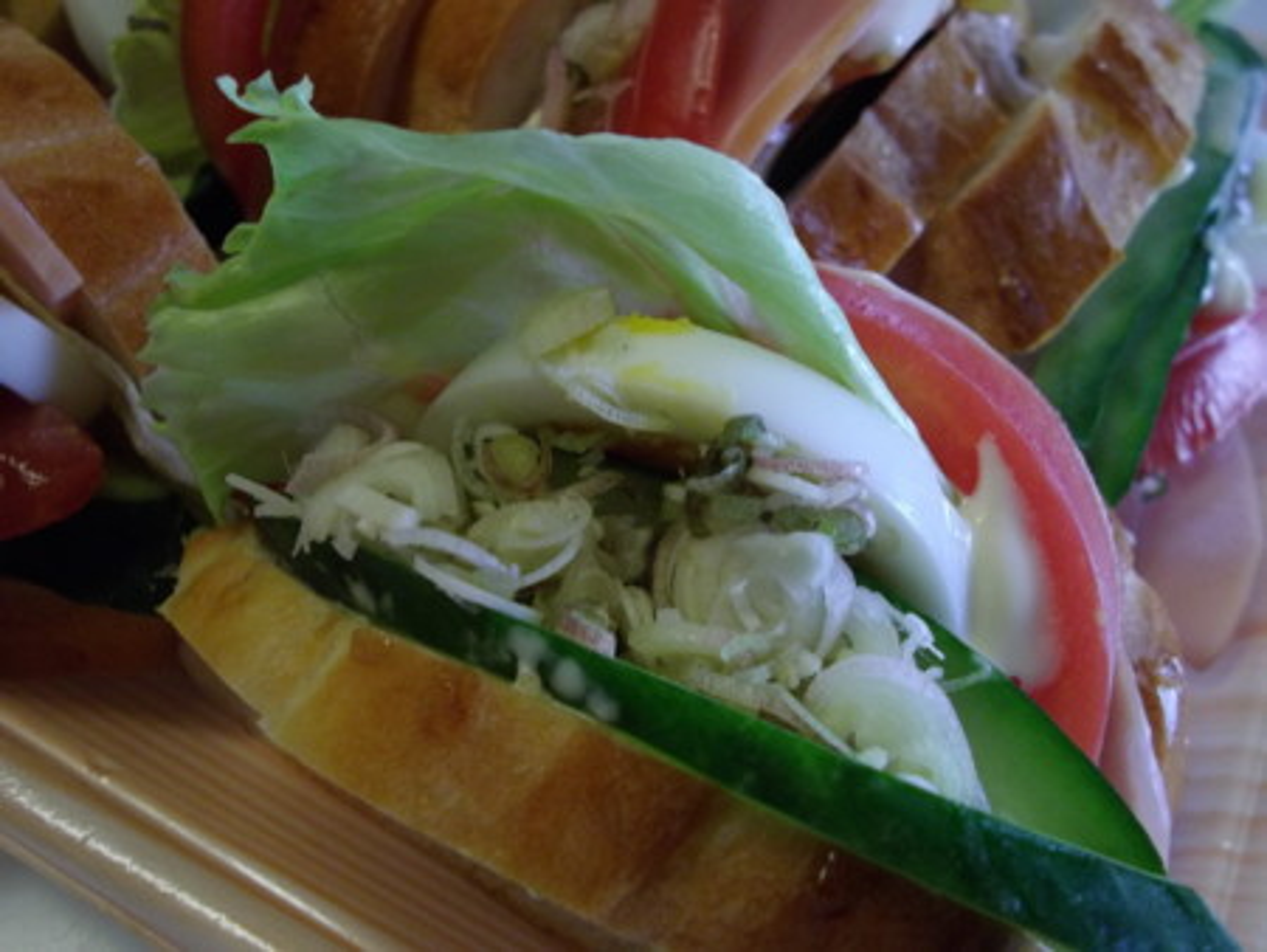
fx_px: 1172
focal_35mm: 32
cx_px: 634
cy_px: 476
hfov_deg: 56.8
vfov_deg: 44.2
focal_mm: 5.8
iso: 334
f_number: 3.5
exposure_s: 1/50
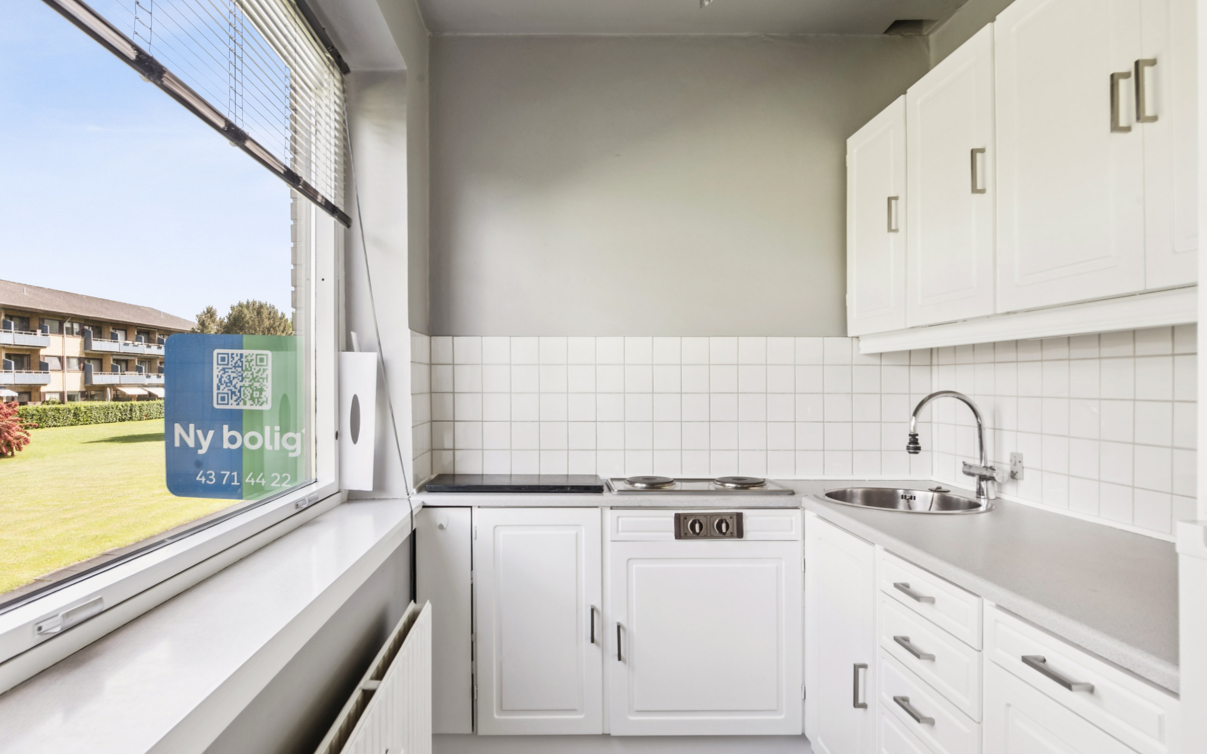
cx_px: 605
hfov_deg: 85.1
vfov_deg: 59.6
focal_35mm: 20
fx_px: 658
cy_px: 377
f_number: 10
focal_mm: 19
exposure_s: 1/20
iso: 200
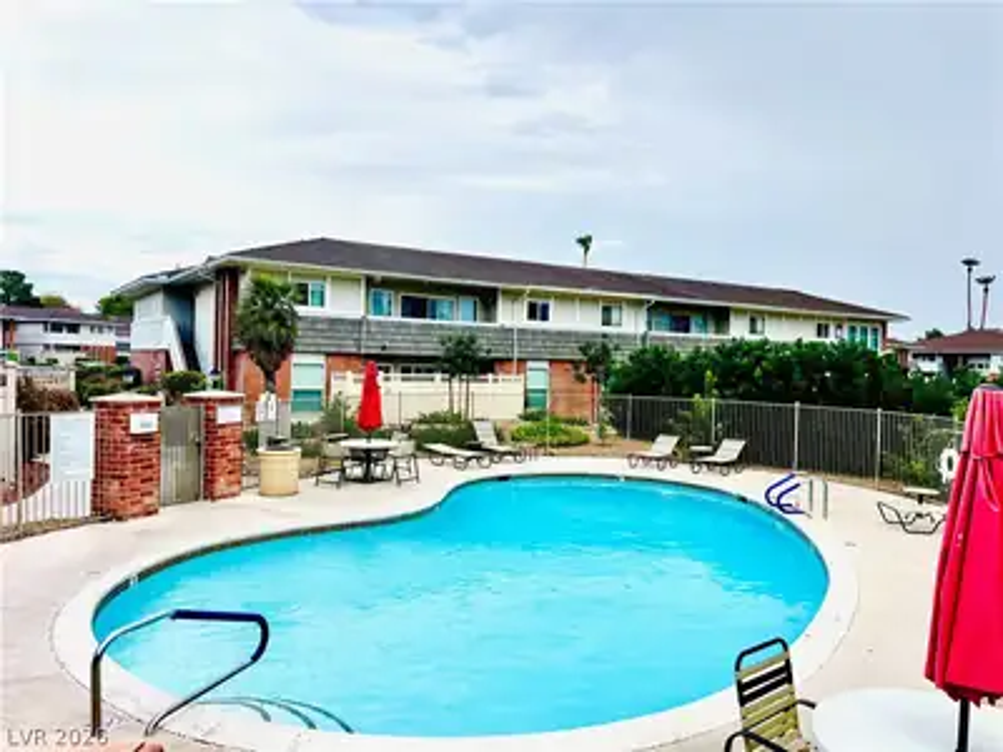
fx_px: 753
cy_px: 376
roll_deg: -1.0
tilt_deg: -1.0
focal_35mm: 26
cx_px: 502
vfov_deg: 53.1
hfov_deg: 67.3
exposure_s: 1/1667
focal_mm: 5.96
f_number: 1.6
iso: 50
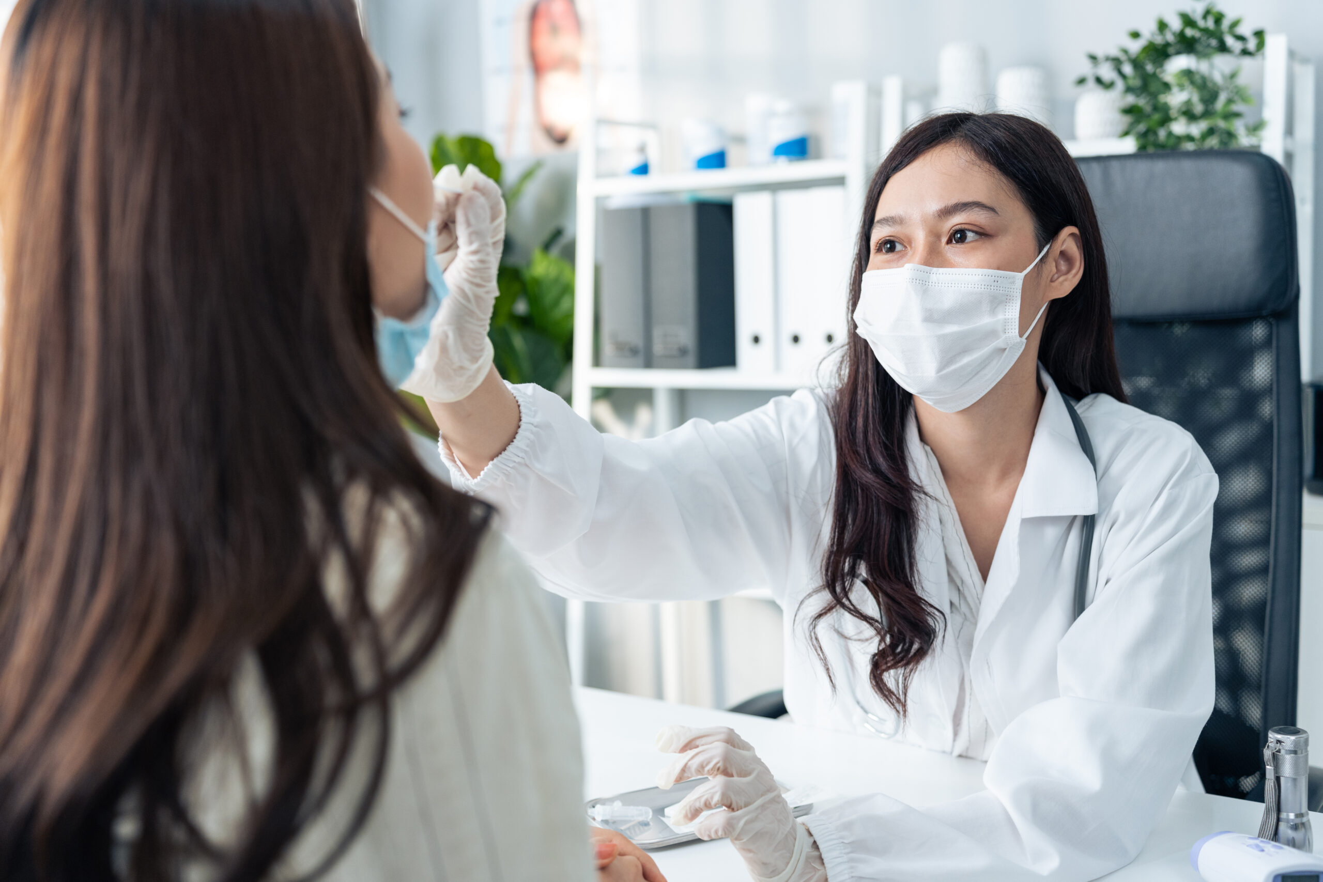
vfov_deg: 33.4
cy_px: 441
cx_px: 662
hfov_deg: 48.5
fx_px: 1470
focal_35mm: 40
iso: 500
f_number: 2.8
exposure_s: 1/160
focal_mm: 40
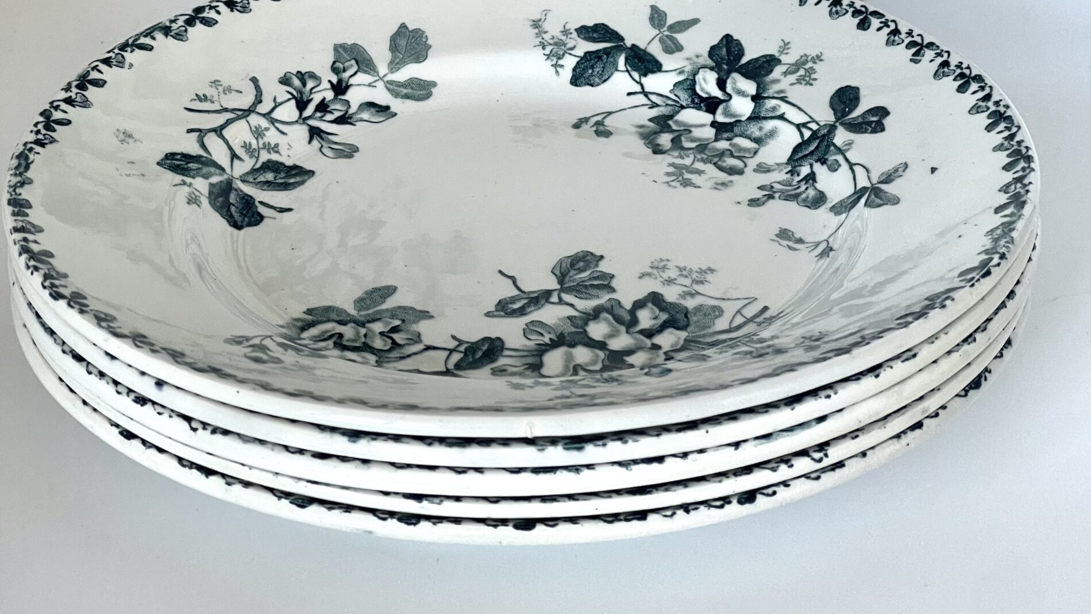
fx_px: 2719
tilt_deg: -23.1
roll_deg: +1.1
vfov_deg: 12.7
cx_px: 547
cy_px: -55
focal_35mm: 94
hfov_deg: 22.7
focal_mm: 7.5
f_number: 2.2
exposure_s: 1/99
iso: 80
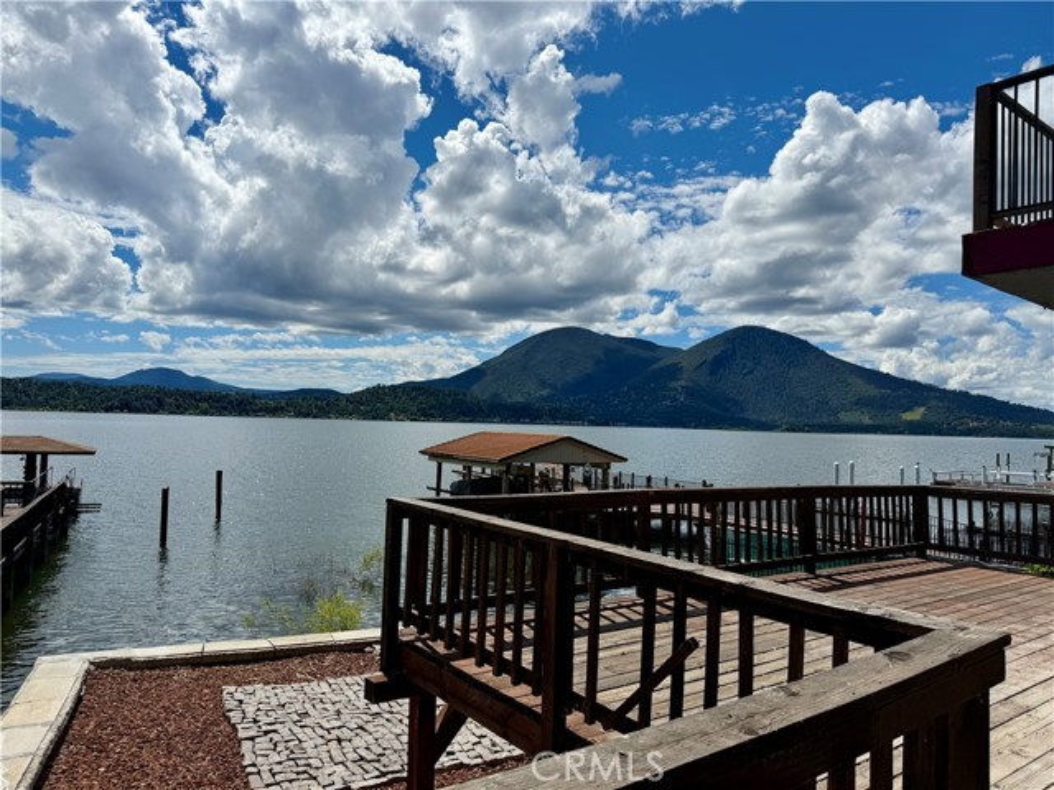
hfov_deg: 71.6
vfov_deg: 56.8
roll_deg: -1.2
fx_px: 731
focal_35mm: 24
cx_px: 527
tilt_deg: +2.0
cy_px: 395
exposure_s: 1/14286
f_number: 1.78
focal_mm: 6.76
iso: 80
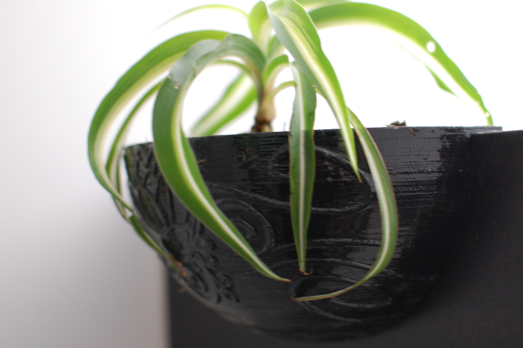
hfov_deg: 32.1
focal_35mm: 63
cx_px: 302
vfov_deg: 21.7
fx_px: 908
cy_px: 162
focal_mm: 35
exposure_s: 1/25
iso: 800
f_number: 2.5
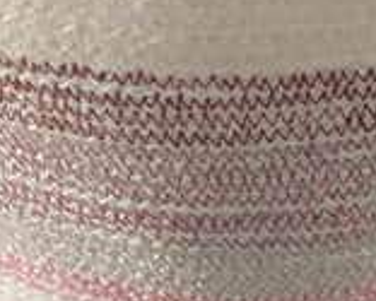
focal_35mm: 259
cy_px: 857
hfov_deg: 7.4
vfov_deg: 5.6
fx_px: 2884
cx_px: 516
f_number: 2
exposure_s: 1/33
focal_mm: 8.16
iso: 1065
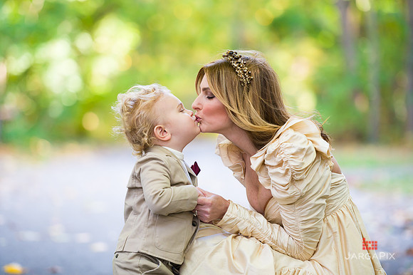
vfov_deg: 8.1
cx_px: 206
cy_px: 138
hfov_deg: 12.1
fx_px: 1949
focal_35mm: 170
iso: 1600
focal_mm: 170
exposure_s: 1/200
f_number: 3.2
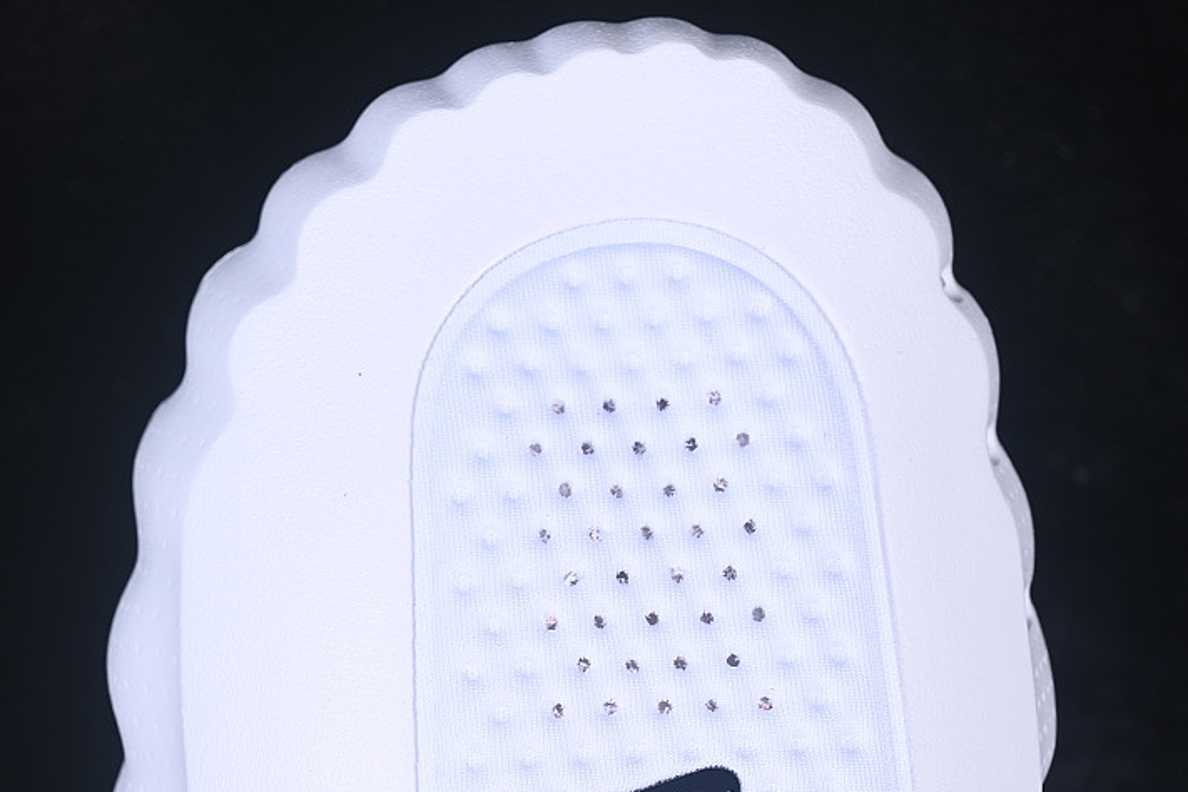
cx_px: 580
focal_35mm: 114
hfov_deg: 17.9
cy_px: 548
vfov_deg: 12.0
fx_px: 3762
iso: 160
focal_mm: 50
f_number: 7.1
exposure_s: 1/80
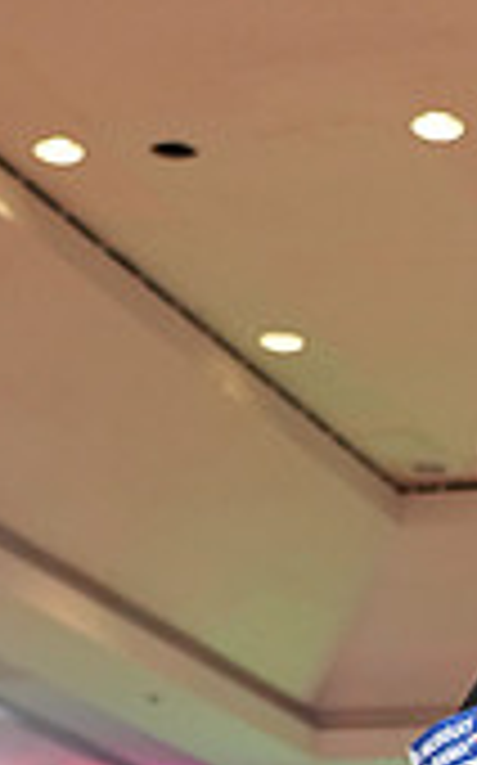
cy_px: 1246
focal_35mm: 132
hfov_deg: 9.6
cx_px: 740
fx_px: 2750
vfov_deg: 14.5
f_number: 4
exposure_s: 1/320
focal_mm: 38
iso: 2000
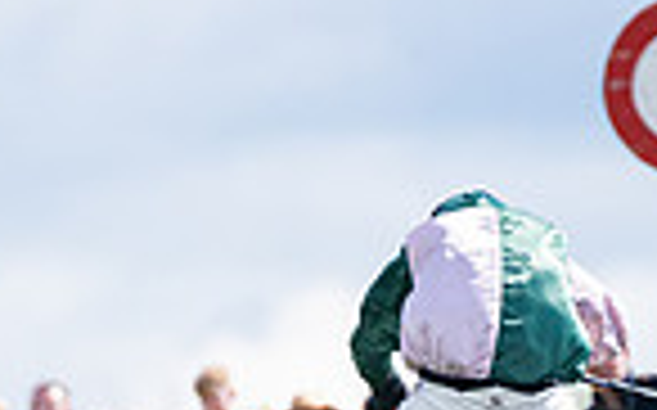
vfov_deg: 0.9
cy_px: 673
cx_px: 438
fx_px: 26587
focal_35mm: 1486
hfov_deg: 1.4
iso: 200
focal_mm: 280
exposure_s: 1/1600
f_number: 4
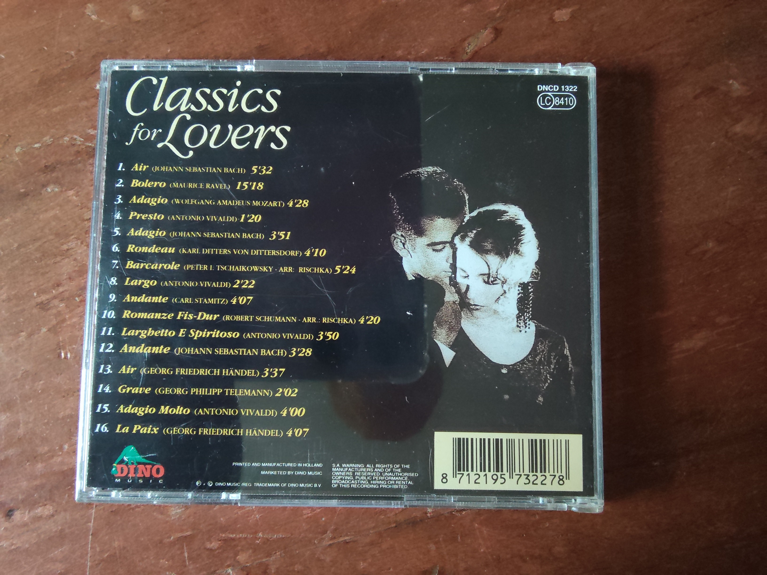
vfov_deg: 53.1
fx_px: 576
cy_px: 288
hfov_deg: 67.3
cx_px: 384
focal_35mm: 26
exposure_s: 1/33.3
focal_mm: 2.78
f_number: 2
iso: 500
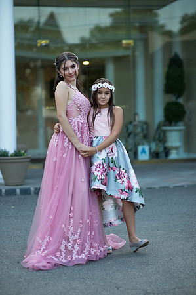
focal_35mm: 85
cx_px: 98
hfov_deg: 16.0
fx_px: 696
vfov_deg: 23.9
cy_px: 148
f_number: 2
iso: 250
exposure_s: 1/800
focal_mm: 85
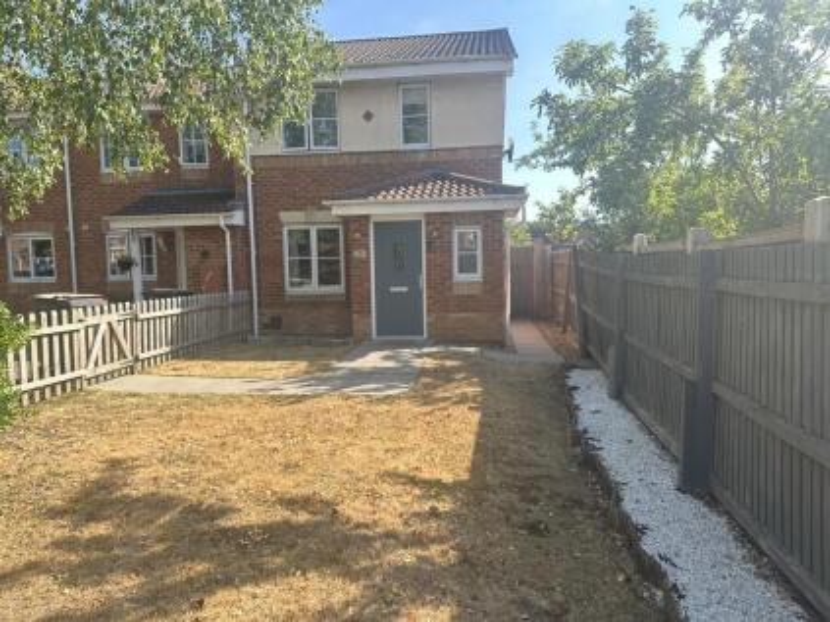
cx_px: 415
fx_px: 575
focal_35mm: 24
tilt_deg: -4.2
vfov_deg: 56.8
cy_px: 311
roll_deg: +1.6
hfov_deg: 71.6
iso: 80
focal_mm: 6.86
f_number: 1.78
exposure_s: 1/604
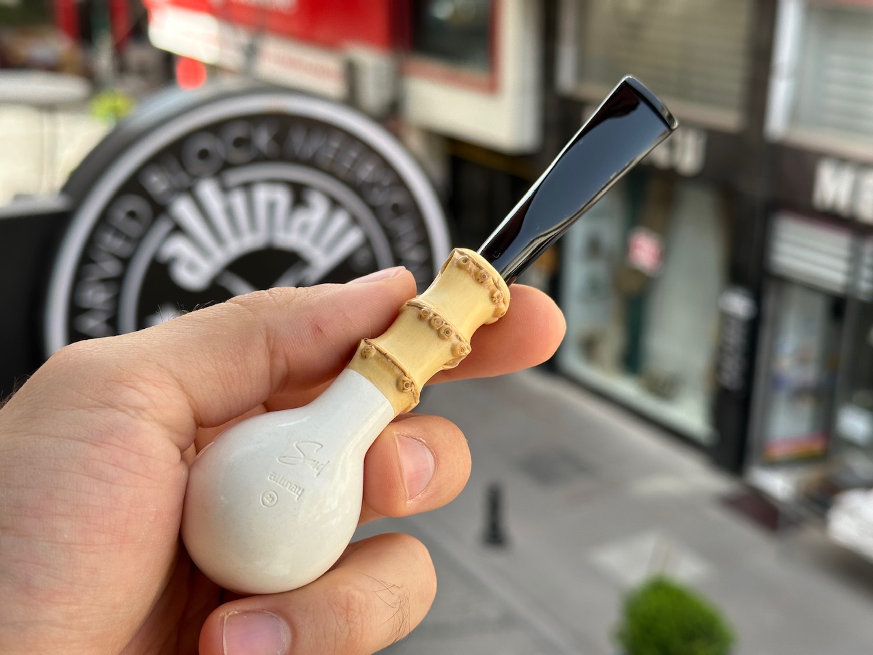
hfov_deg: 39.7
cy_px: 328
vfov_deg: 30.3
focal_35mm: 48
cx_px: 436
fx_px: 1211
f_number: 1.78
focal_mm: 6.86
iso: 64
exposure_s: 1/496
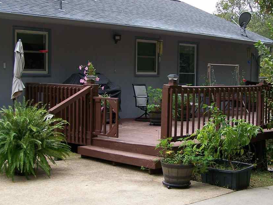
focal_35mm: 58
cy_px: 97
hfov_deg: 33.1
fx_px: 458
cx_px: 168
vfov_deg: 25.3
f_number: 2.8
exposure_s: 1/320
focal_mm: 6.3
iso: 80
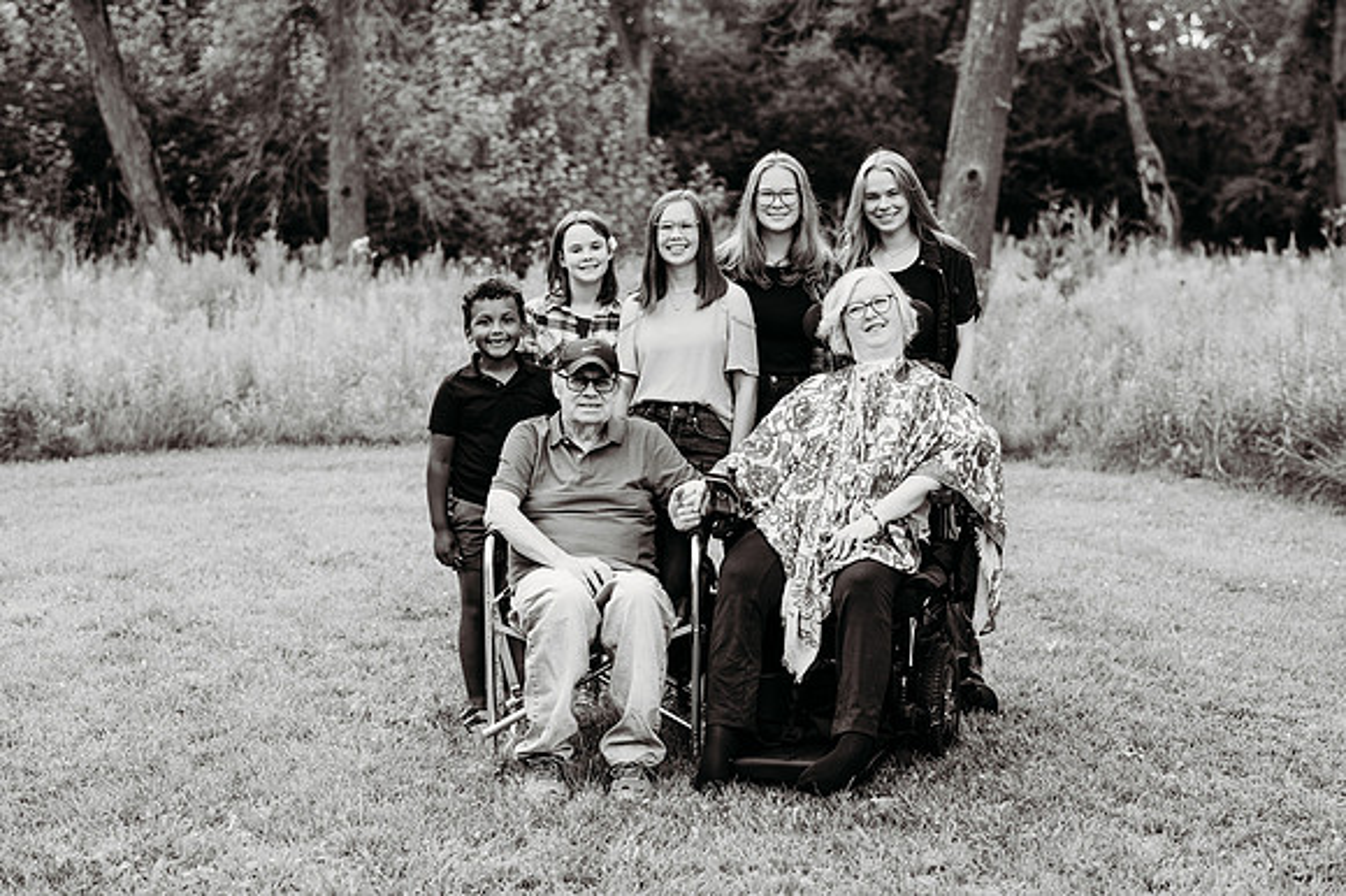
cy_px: 448
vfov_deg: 23.4
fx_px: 2167
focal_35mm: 58
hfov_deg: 34.5
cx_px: 673
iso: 400
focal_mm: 58
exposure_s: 1/320
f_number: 2.8
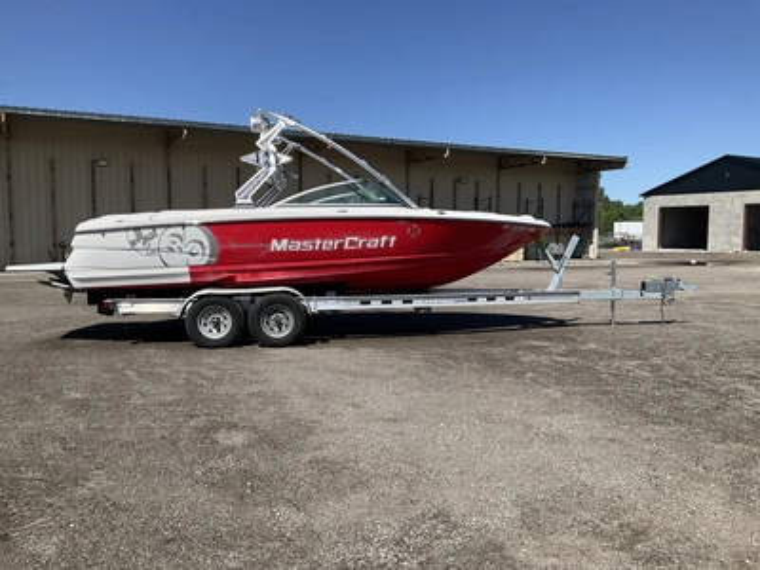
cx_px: 380
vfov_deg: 48.2
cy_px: 285
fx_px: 637
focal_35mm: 29
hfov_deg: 61.7
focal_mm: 3
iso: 25
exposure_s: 1/2058
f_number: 1.8
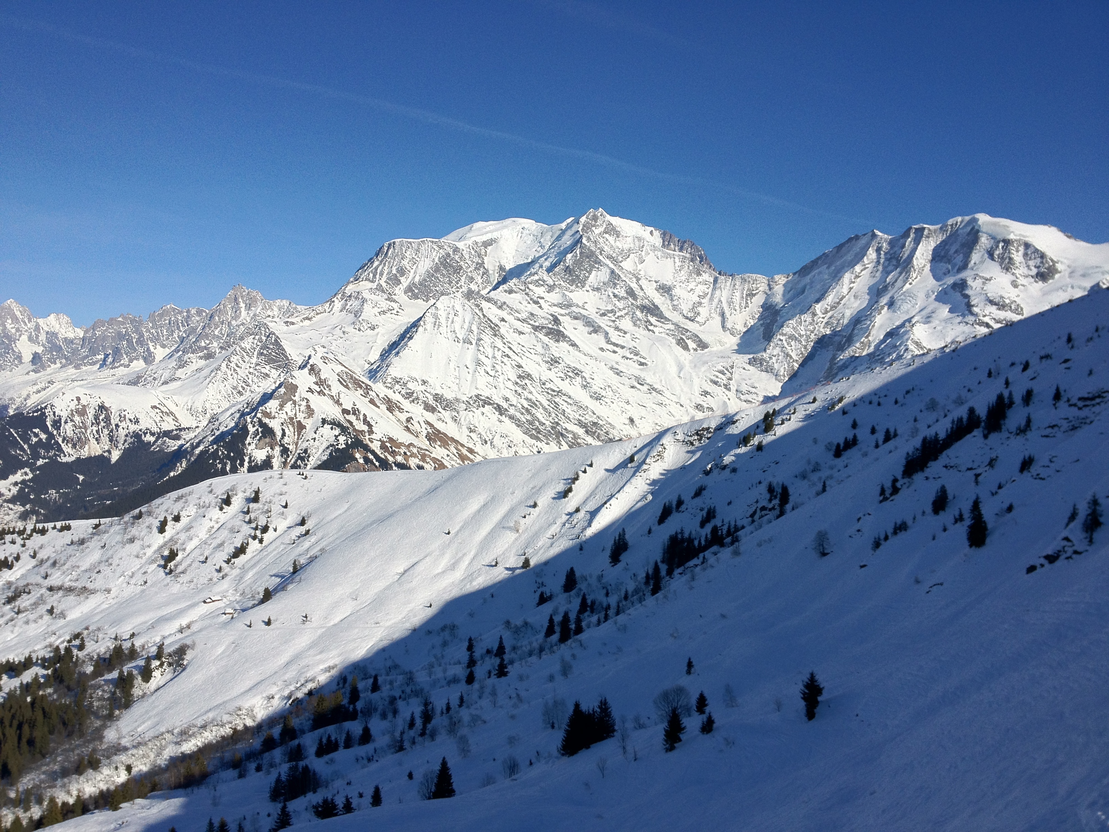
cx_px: 554
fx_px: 1121
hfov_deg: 52.6
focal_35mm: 35
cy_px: 416
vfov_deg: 40.7
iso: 64
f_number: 2.4
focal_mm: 4.28
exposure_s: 1/5025
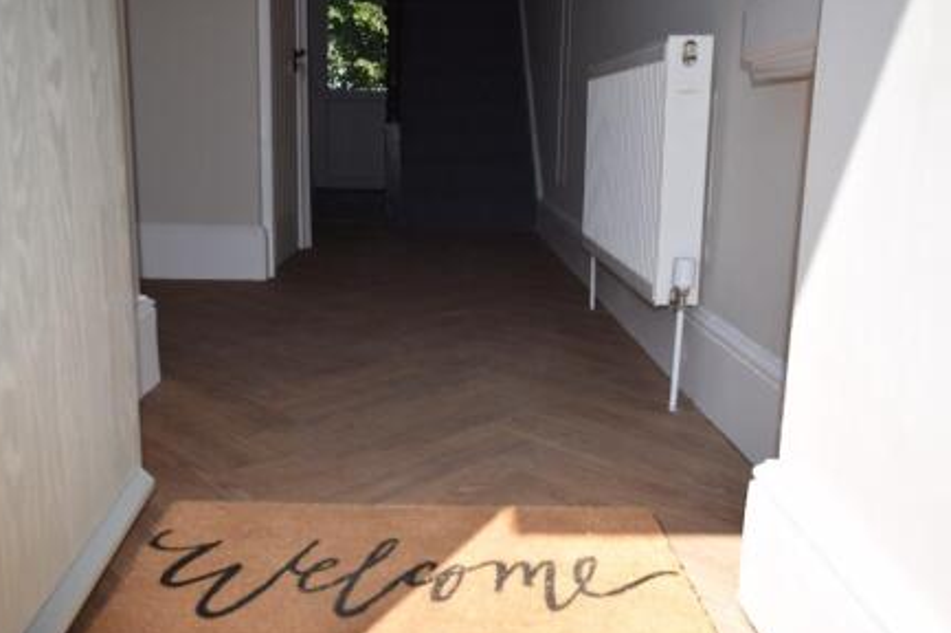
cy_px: 307
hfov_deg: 57.2
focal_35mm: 33
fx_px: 871
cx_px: 455
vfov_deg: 39.9
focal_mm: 20
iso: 100
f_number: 6.3
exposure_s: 1/160
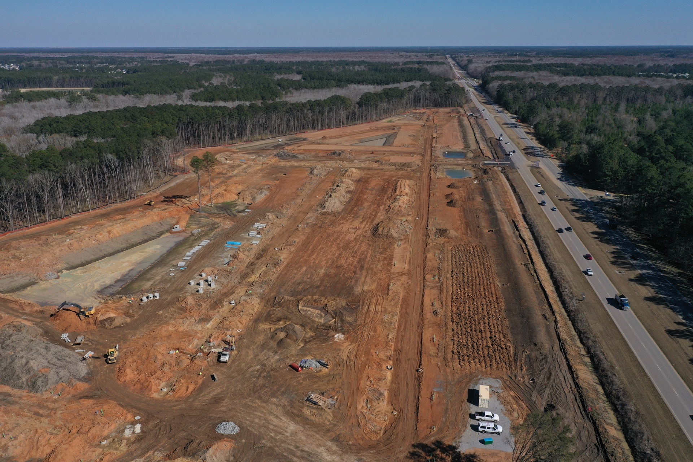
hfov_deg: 65.5
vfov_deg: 46.4
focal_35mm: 28
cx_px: 346
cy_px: 231
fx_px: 539
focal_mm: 10.26
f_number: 6.3
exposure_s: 1/800
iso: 100
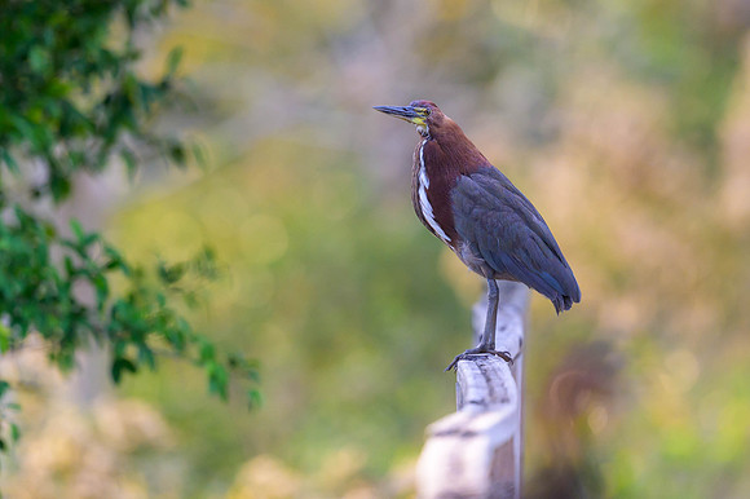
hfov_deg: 2.4
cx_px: 340
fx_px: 18036
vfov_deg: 1.6
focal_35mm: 866
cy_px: 196
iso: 450
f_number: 2.8
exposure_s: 1/1250
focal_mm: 400
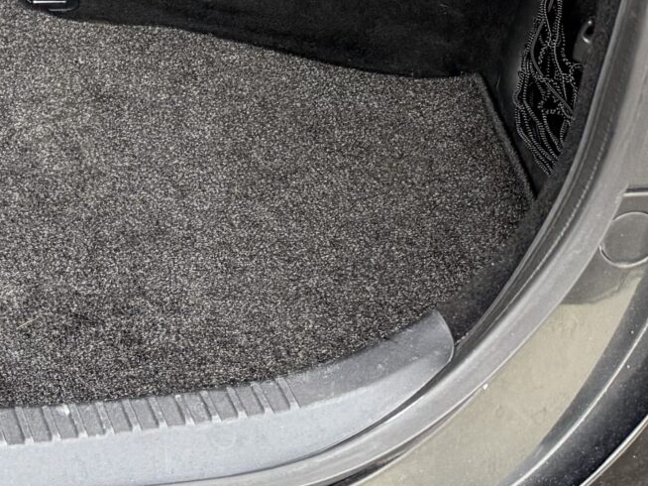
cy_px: -144
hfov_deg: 16.9
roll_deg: +1.5
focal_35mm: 94
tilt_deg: -32.2
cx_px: -554
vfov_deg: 15.0
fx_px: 1759
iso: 200
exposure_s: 1/119
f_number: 1.78
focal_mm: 6.76
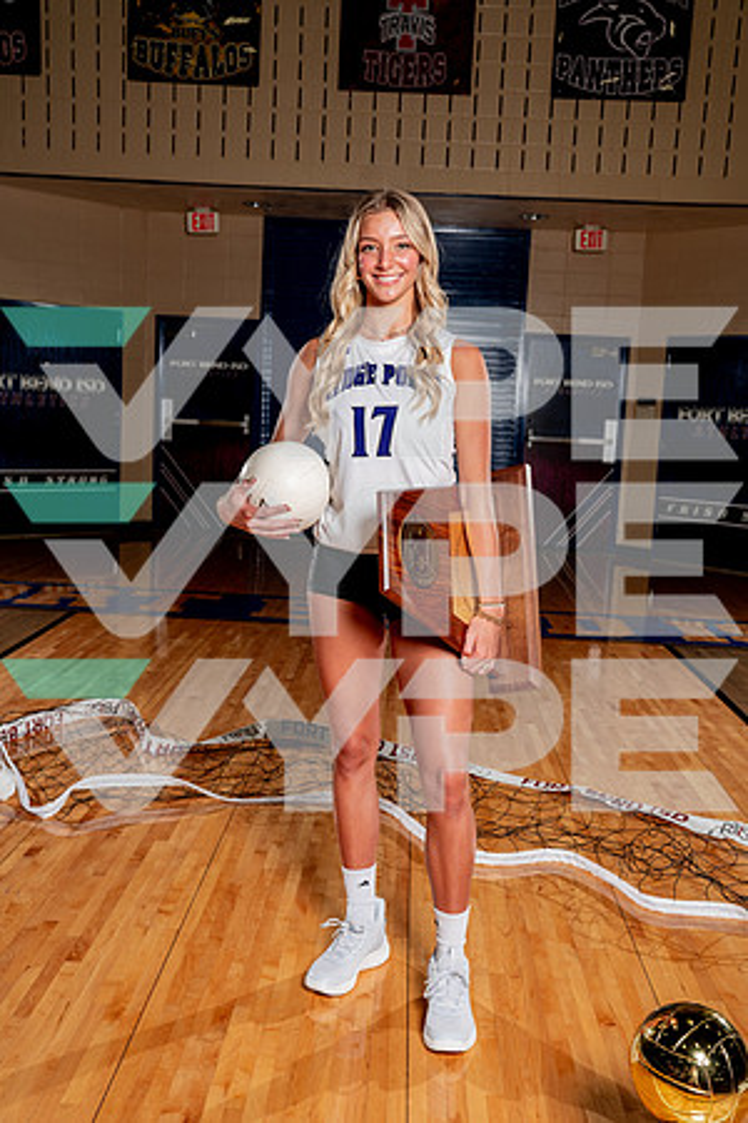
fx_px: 1122
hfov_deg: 36.9
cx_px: 374
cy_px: 562
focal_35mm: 36
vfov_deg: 53.1
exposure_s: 1/250
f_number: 5.6
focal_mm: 36
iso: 200
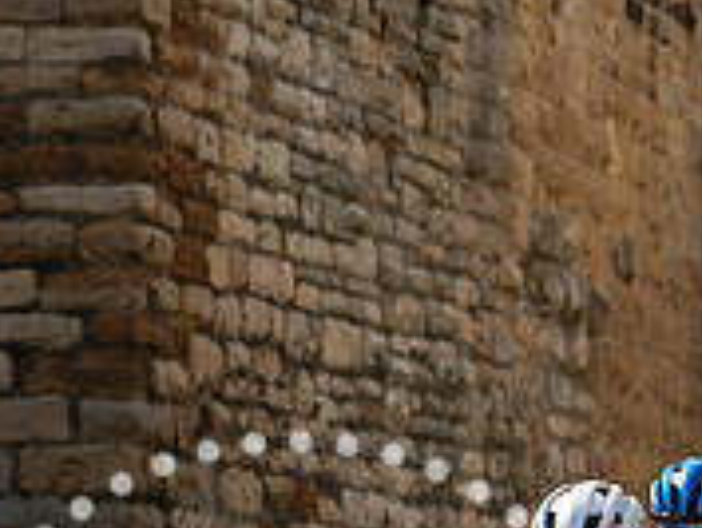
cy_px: 459
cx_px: 741
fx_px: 7630
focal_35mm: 376
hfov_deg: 5.3
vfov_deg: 4.0
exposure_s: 1/1000
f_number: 4.5
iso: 200
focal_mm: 100
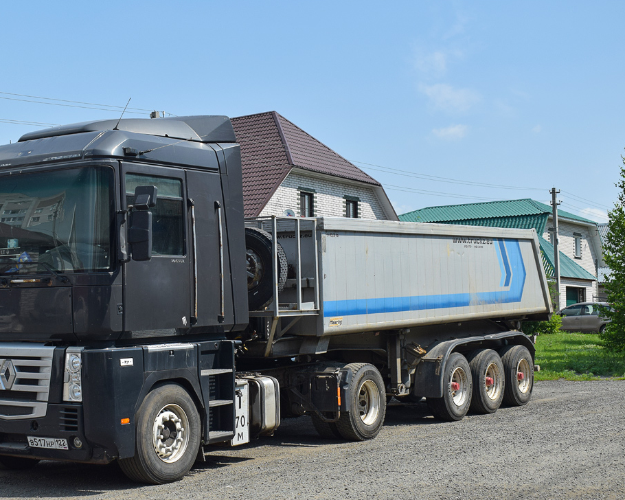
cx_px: 216
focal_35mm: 52
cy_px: 253
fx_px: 962
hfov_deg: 35.7
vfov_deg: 29.1
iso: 200
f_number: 6.3
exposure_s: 1/1000
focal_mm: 28
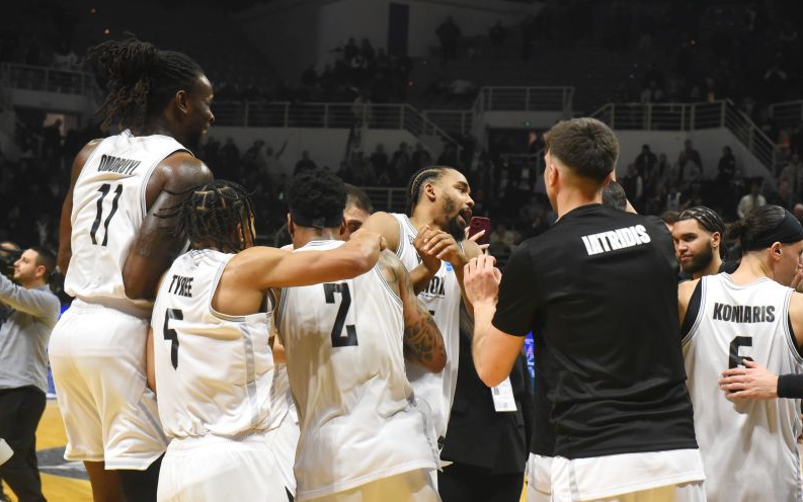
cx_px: 402
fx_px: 1576
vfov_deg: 18.1
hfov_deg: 28.6
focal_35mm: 72
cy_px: 252
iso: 5000
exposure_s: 1/1000
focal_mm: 70
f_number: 5
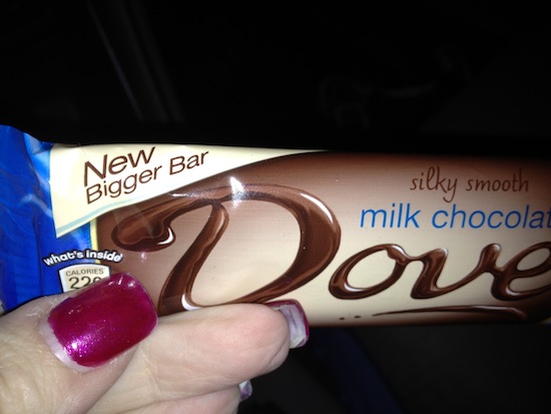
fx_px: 557
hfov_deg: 52.6
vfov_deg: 40.7
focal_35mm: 35
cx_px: 276
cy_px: 207
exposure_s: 1/98
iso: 64
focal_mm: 4.28
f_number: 2.4
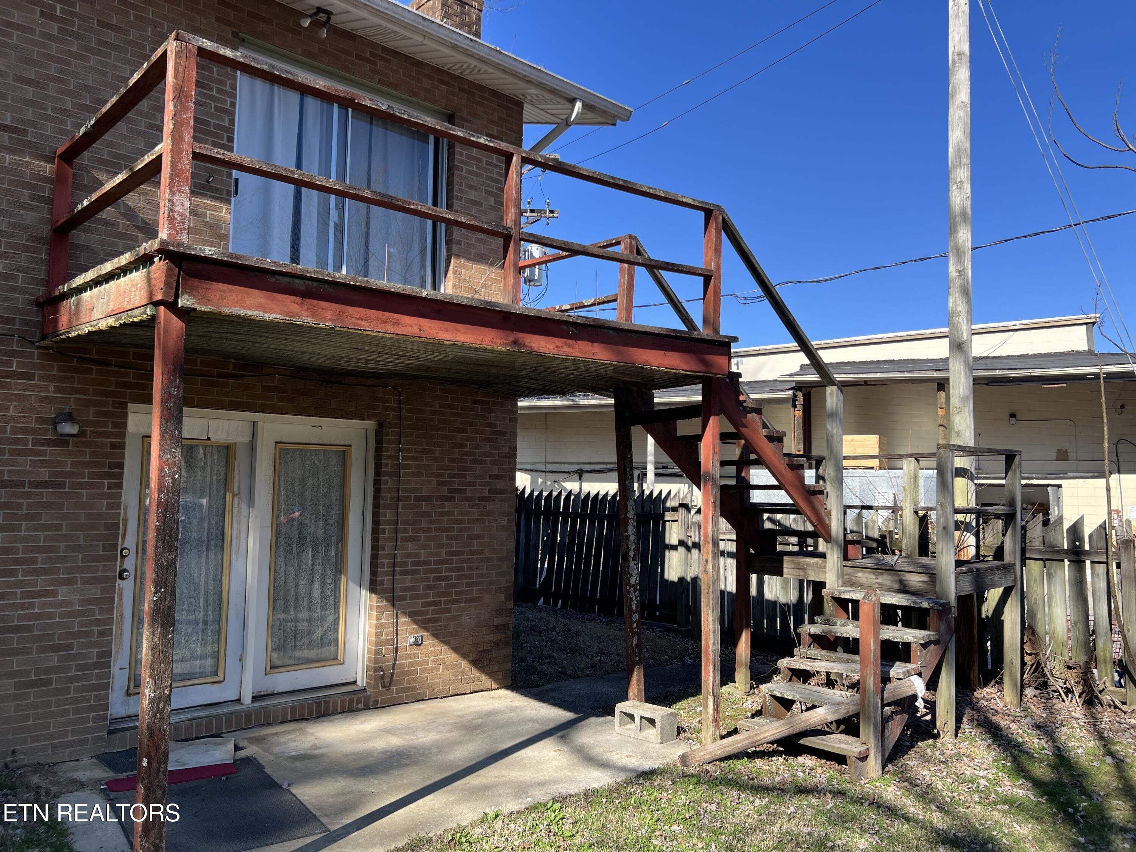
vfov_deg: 53.1
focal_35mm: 26
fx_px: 853
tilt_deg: +4.8
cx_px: 568
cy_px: 426
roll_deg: -0.6
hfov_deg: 67.3
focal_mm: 5.7
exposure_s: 1/1838
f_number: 1.5
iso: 50
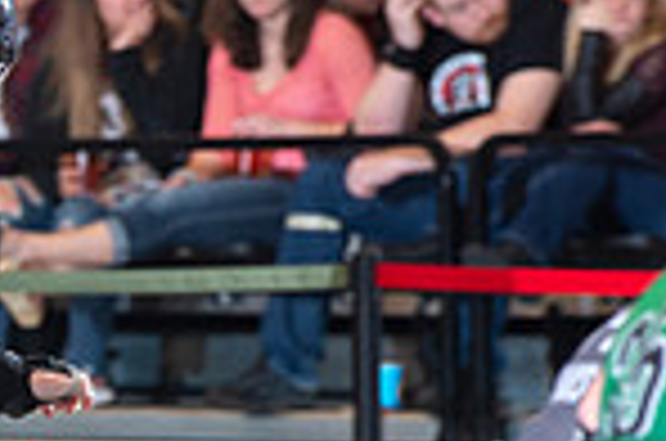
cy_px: 556
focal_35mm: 786
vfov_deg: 1.7
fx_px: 14510
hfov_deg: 2.6
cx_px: -292
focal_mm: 200
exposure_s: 1/160
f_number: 5.6
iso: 640
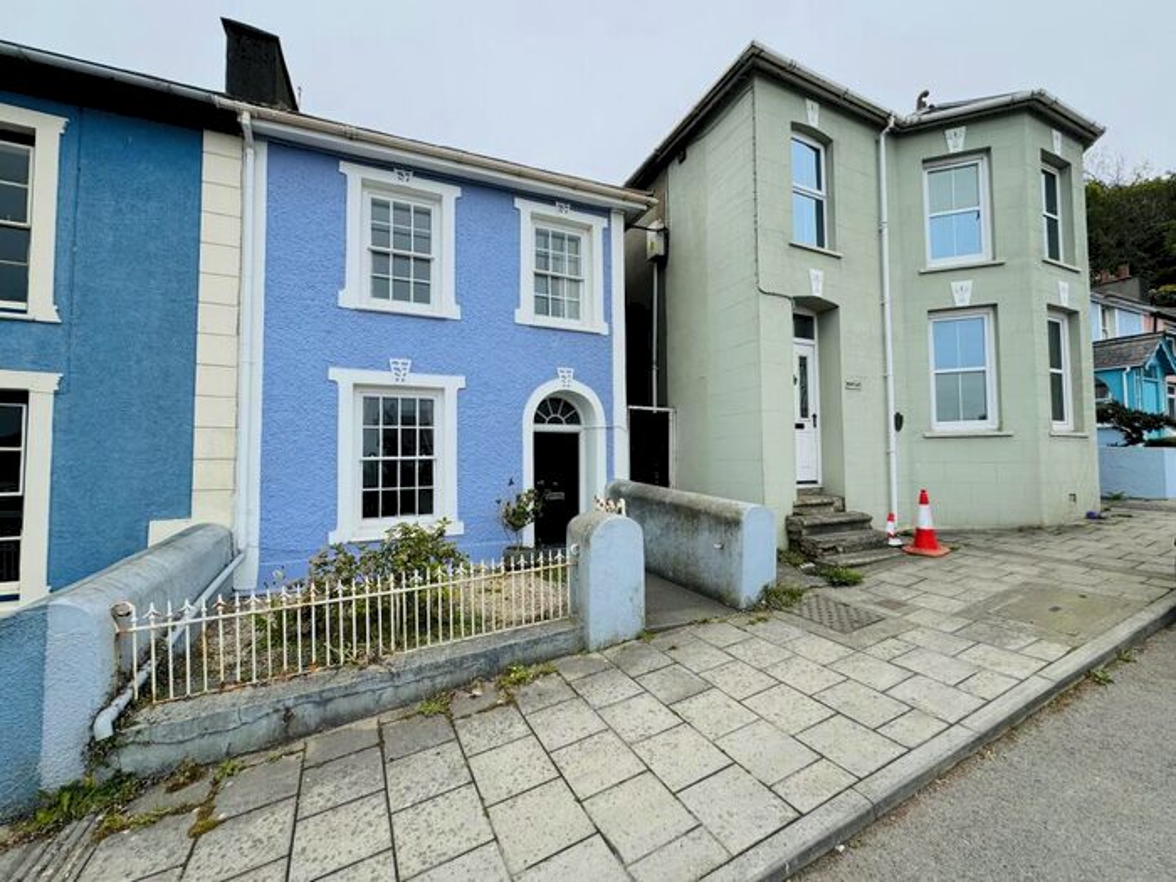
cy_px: 441
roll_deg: +0.5
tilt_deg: +5.6
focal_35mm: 14
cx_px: 588
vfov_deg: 85.7
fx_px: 476
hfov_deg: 102.1
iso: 40
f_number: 2.2
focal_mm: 2.22
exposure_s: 1/448
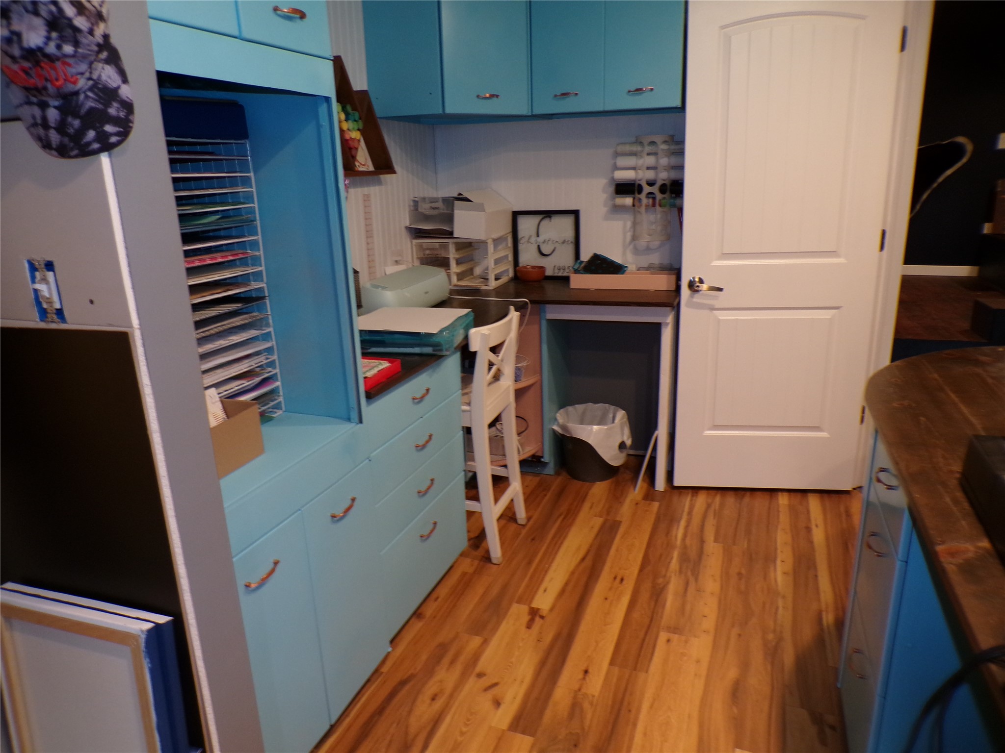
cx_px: 502
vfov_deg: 56.8
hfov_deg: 71.6
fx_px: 697
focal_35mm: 24
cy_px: 376
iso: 200
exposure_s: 1/17
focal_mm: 4.3
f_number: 3
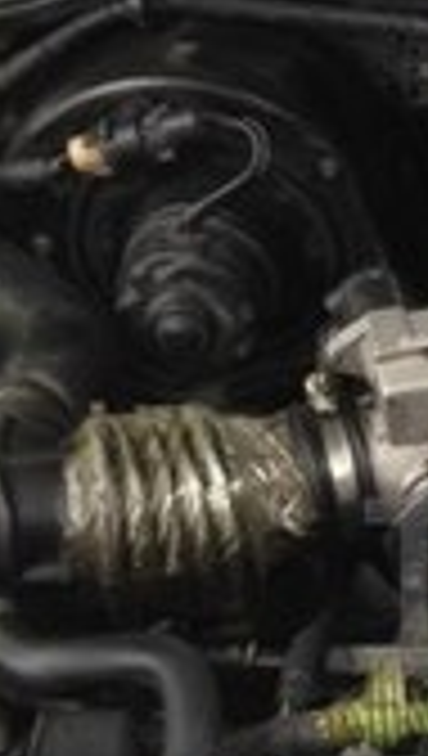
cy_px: 565
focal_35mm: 141
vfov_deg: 15.2
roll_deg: -0.5
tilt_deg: -35.7
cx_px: 824
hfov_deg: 8.3
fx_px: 2833
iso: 50
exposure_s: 1/40
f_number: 2.4
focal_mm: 4.12
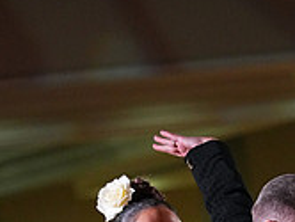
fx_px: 5411
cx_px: 259
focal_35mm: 634
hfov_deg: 3.1
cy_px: 474
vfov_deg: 2.3
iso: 6400
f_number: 4.5
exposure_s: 1/400
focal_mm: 189
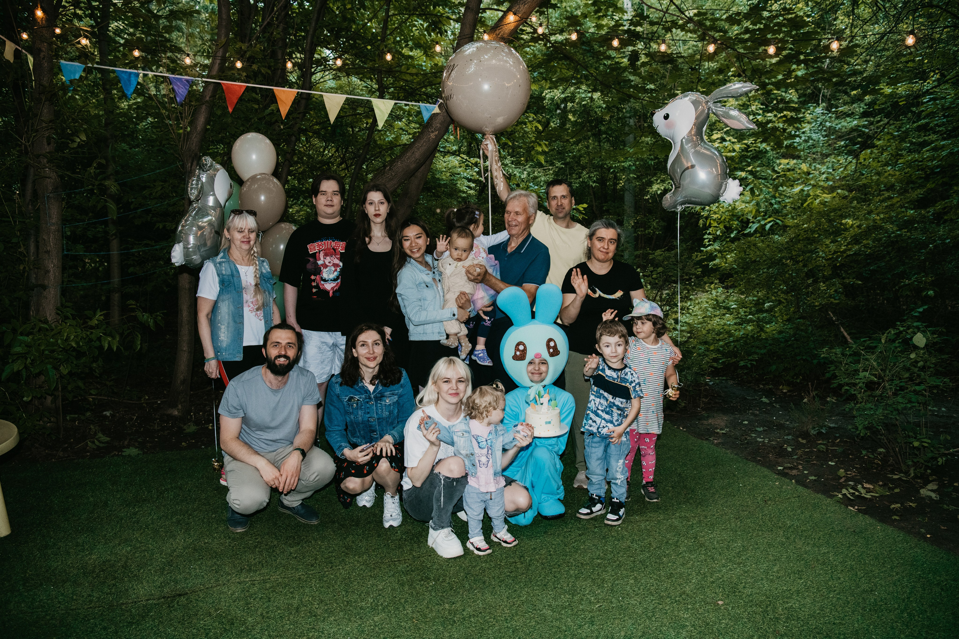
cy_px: 320
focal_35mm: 29
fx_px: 773
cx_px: 480
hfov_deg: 63.7
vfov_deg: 45.0
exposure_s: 1/160
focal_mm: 29
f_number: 4
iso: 500
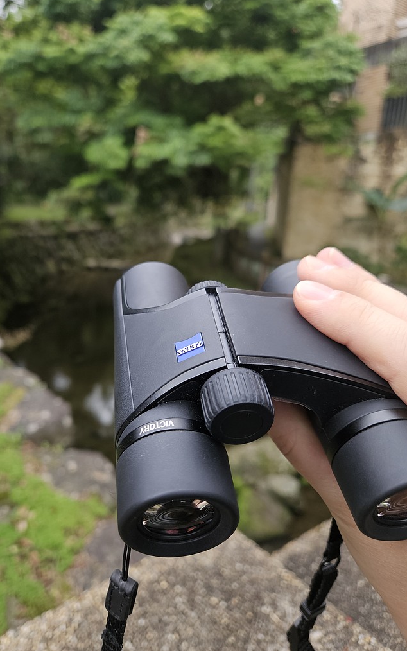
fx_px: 444
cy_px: 320
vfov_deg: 72.5
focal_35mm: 25
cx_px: 168
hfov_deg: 49.1
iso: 160
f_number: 1.8
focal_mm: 5.4
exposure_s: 1/207
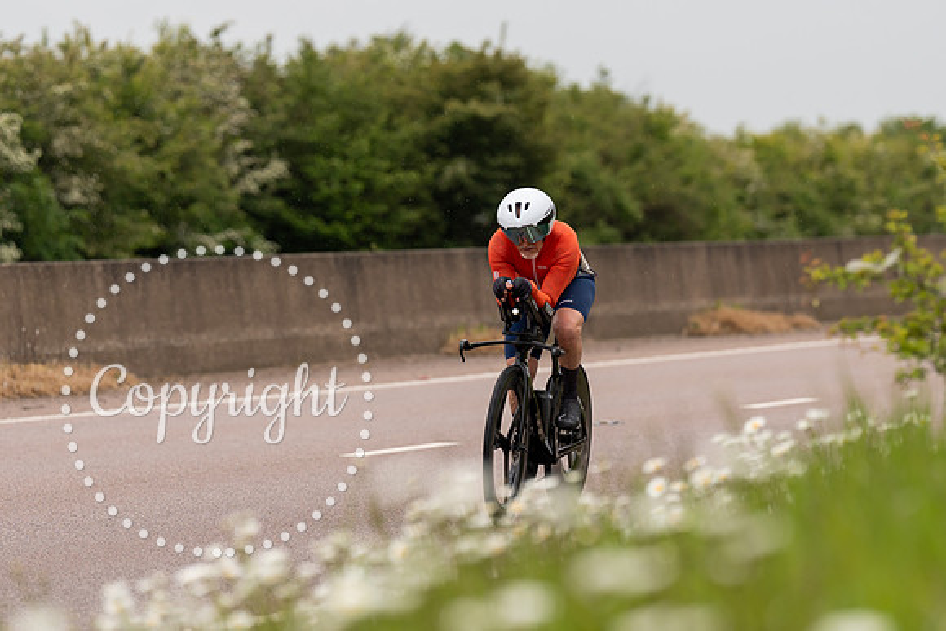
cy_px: 284
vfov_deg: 5.4
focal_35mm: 256
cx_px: 568
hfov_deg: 8.0
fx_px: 6734
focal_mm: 185
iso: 320
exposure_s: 1/1000
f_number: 3.5
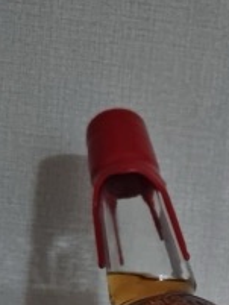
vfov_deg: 28.1
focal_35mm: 62
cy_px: 344
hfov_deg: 23.2
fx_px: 546
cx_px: 197
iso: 1250
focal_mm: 5.4
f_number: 1.8
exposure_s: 1/24
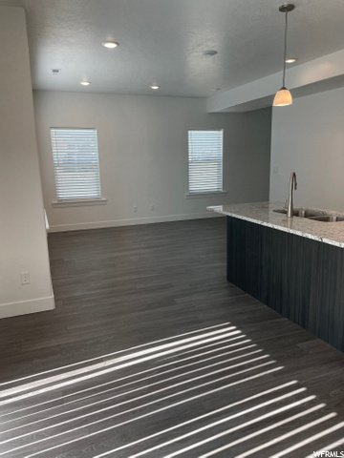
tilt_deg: -10.6
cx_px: 172
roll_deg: +1.7
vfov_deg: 67.3
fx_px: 345
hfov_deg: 53.1
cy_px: 229
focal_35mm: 26
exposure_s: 1/265
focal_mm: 4.2
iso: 32
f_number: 1.6
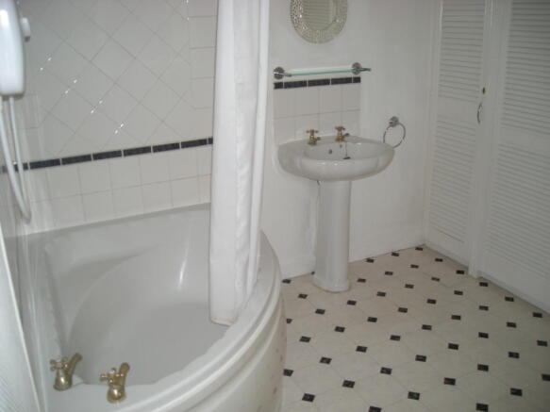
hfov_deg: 52.6
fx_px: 556
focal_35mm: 35
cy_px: 206
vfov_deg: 40.7
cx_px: 275
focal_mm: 5.7
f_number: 2.8
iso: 63
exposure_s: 1/35
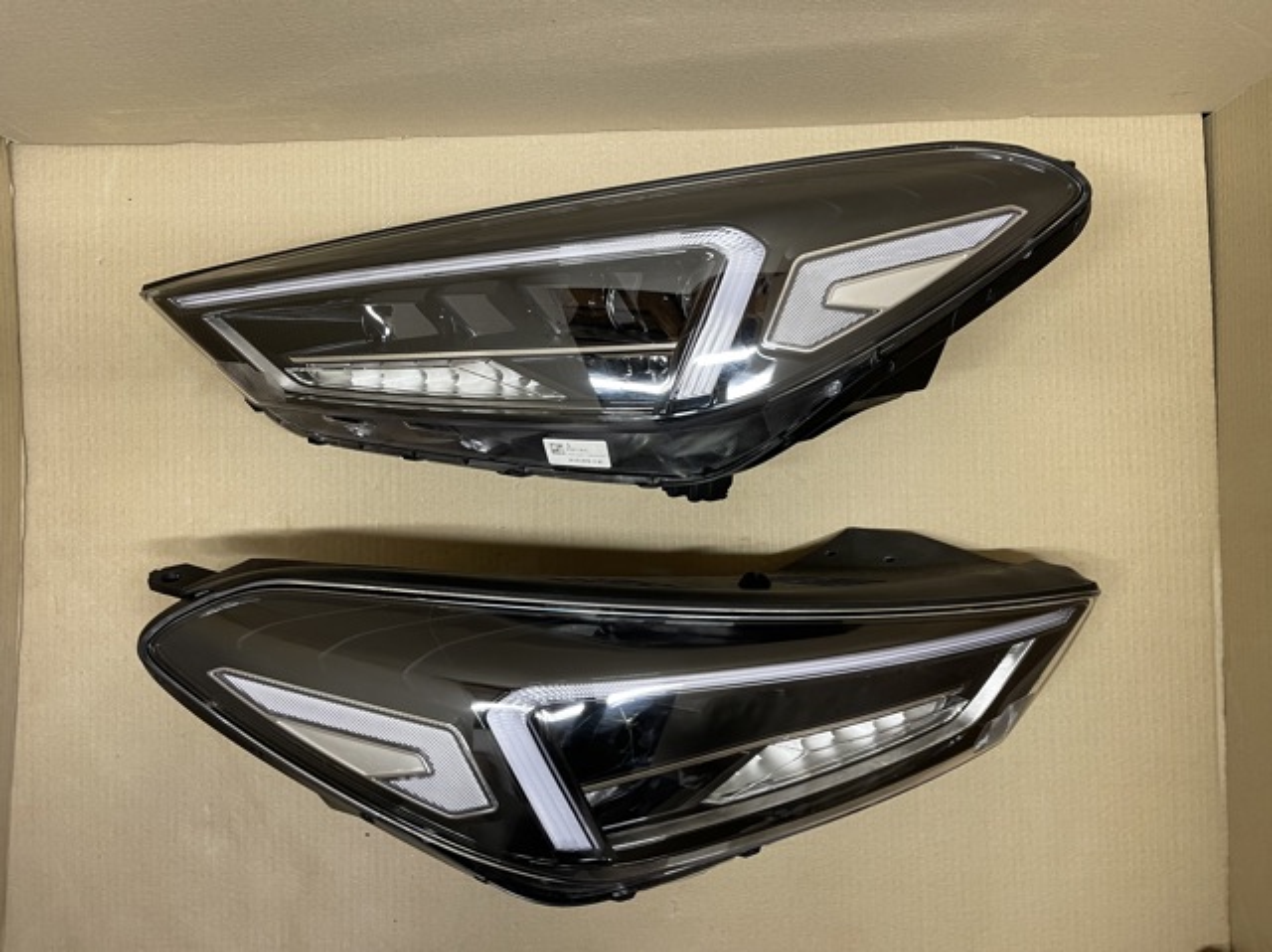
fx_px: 955
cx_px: 636
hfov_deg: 67.3
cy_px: 476
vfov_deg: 53.0
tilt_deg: -88.7
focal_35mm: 26
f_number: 1.6
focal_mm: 5.1
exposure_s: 1/50
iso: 100
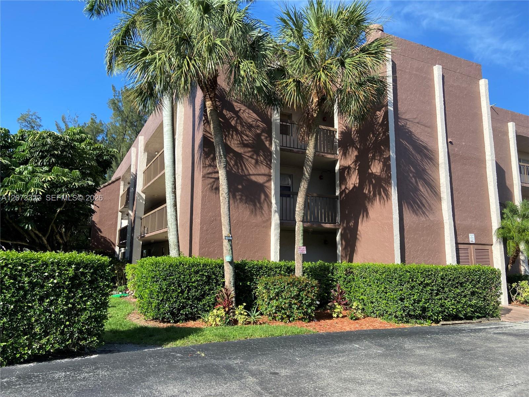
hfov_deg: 67.3
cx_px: 264
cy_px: 198
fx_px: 397
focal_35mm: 26
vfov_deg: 53.1
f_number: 1.8
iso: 32
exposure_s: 1/1395
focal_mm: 4.25
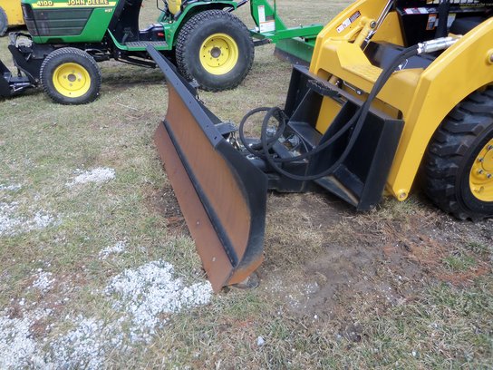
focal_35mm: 28
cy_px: 185
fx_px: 399
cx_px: 246
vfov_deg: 49.7
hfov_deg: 63.4
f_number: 3.9
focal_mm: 5.1
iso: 64
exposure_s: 1/200
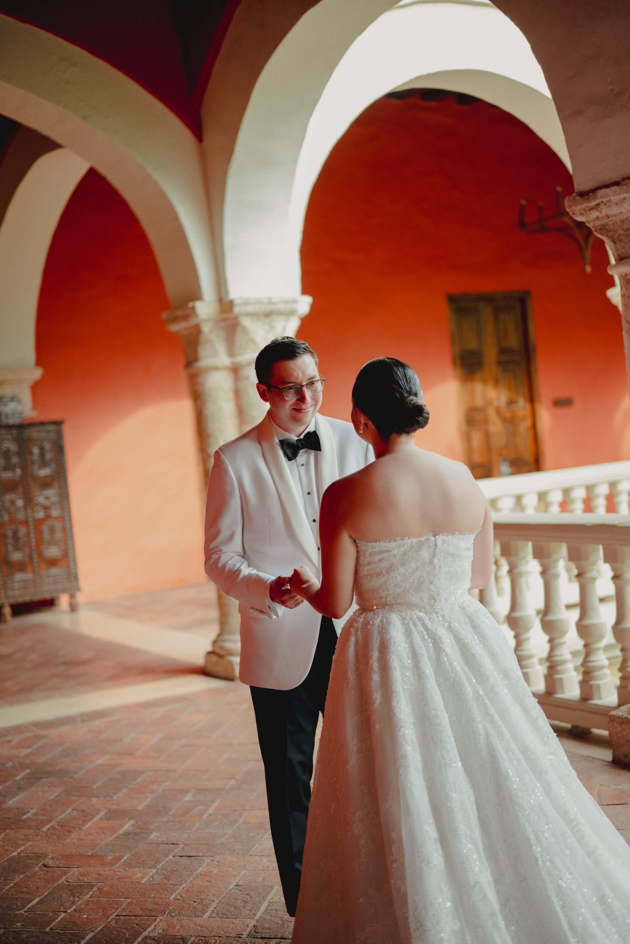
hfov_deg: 27.0
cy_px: 472
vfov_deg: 39.6
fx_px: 1311
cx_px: 315
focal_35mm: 50
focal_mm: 50
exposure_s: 1/320
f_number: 2
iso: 250
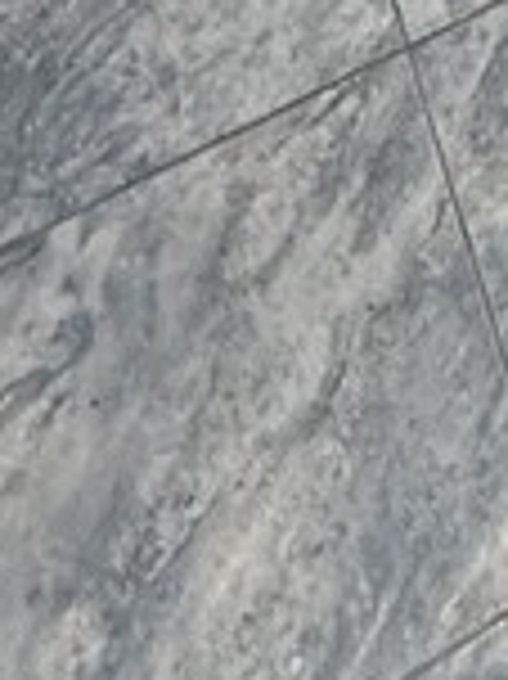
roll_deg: -1.0
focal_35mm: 95
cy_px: -1491
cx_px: 832
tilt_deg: -12.0
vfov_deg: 10.7
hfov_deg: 14.2
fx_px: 1862
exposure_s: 1/100
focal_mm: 2.22
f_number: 2.2
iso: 200
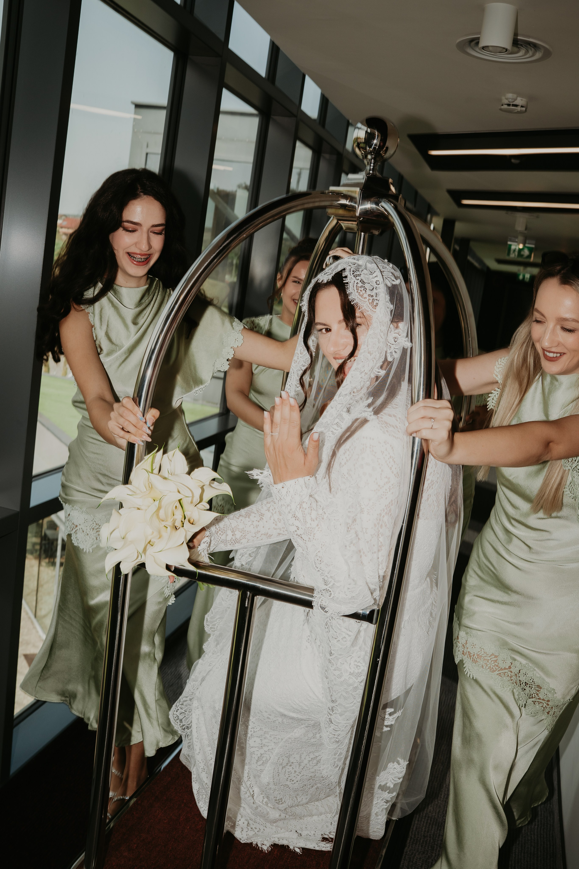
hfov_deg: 37.9
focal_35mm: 35
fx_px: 844
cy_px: 434
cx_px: 290
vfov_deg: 54.4
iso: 320
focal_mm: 35
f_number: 7.1
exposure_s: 1/250
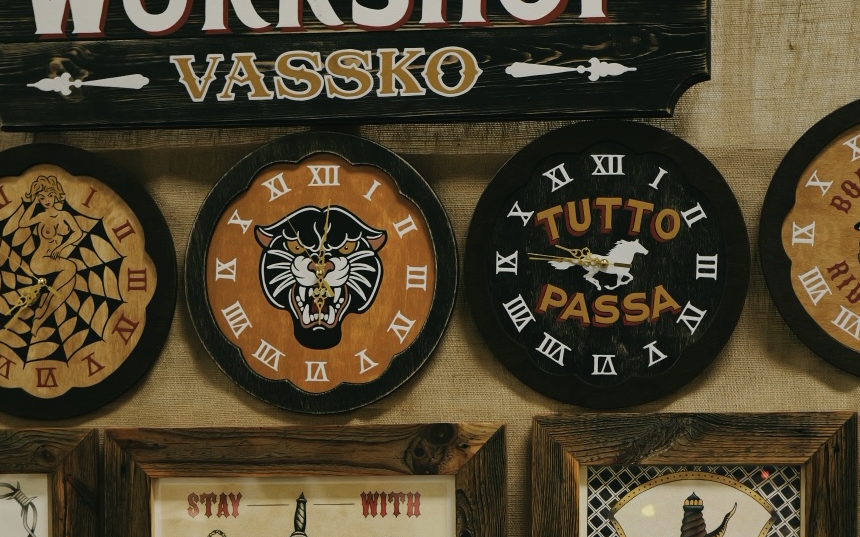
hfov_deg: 32.0
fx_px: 1500
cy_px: 192
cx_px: 434
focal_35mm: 64
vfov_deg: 20.3
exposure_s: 1/320
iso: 1600
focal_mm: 50
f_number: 1.8
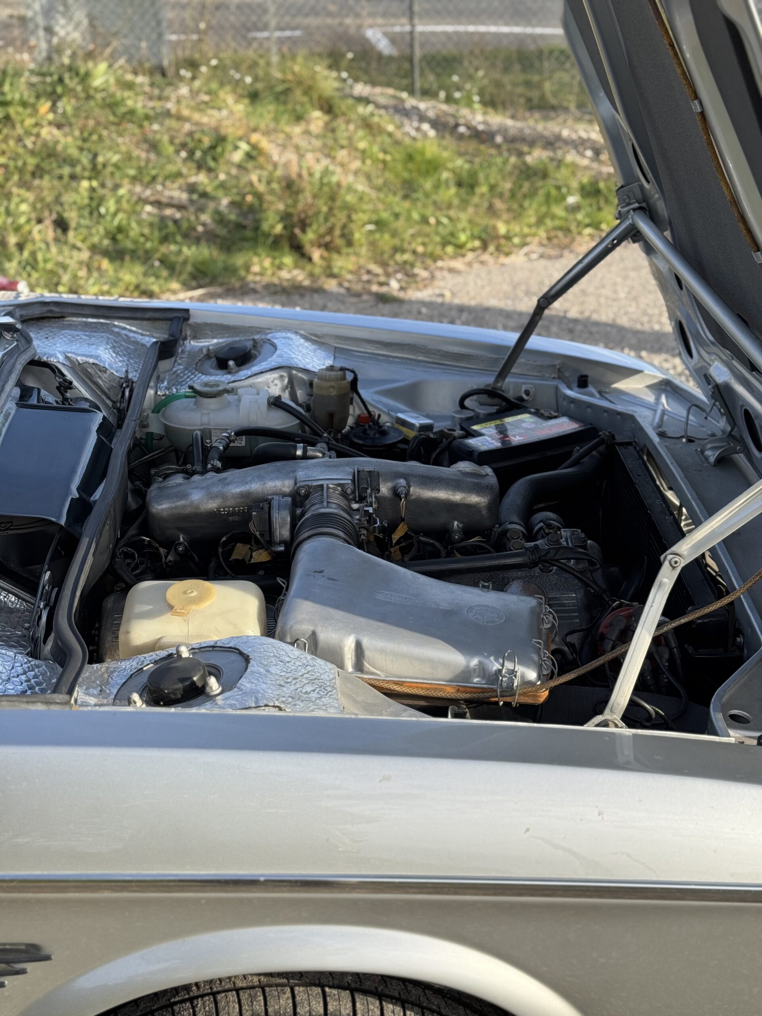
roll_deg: +2.2
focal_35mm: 48
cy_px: 508
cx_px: 381
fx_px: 1409
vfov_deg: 39.7
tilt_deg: -24.7
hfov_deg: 30.3
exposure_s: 1/783
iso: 64
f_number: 1.78
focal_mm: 6.76
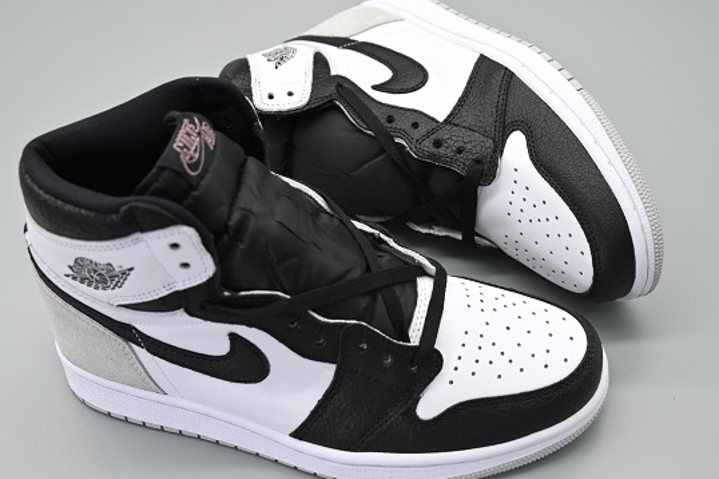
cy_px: 230
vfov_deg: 28.0
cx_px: 366
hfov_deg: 41.1
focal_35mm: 48
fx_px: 958
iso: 63
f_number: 5.6
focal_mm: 43
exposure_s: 1/15
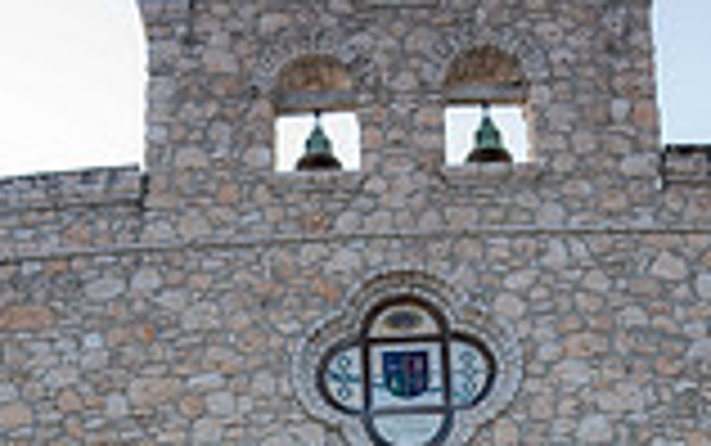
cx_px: 418
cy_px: 933
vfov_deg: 16.3
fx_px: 1125
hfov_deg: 35.0
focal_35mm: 58
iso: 125
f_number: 2.8
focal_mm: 20
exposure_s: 1/800
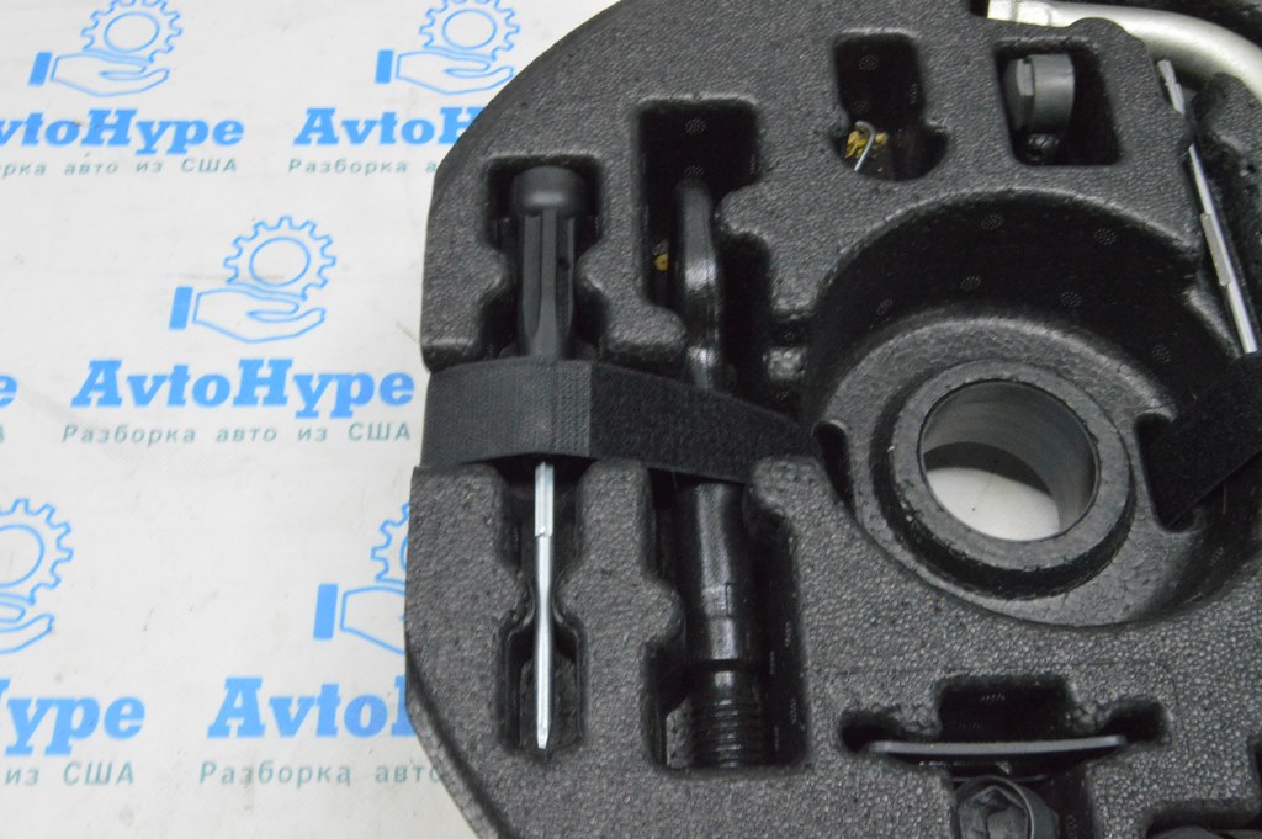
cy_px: 420
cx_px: 631
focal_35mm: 36
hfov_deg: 53.2
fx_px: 1261
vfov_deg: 36.8
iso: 6400
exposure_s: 1/15
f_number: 20
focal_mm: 24
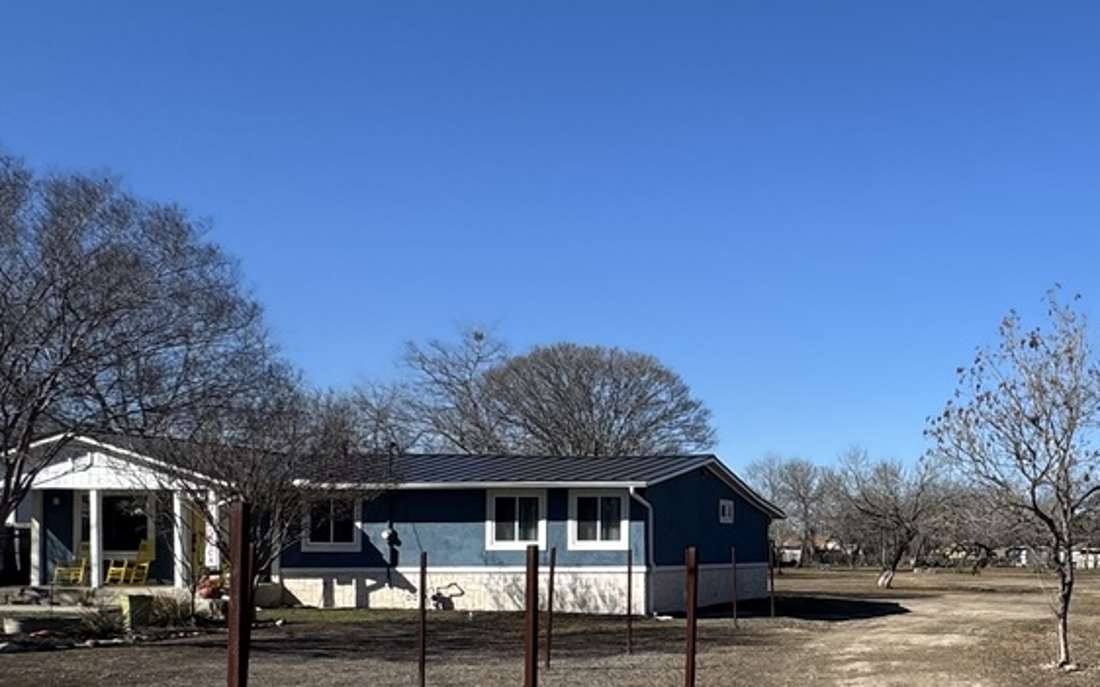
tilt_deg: +0.6
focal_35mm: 38
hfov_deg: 44.3
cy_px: 544
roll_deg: -0.1
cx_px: 1086
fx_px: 1139
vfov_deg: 32.7
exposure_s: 1/2494
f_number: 2.2
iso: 50
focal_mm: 2.22
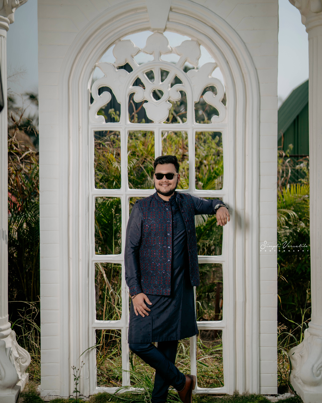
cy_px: 195
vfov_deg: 33.0
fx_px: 679
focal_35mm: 57
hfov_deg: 26.7
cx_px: 161
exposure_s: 1/5000
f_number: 1.4
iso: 80
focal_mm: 50
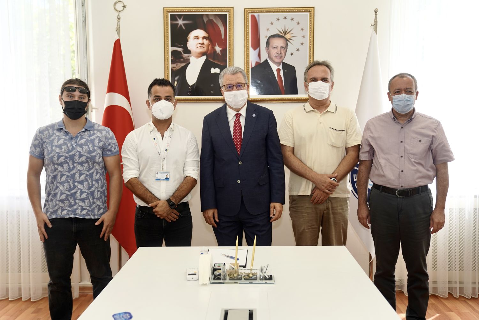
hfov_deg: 53.1
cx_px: 240
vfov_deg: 36.9
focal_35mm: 36
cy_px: 160
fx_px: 479
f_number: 3.2
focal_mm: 36
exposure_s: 1/160
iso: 250
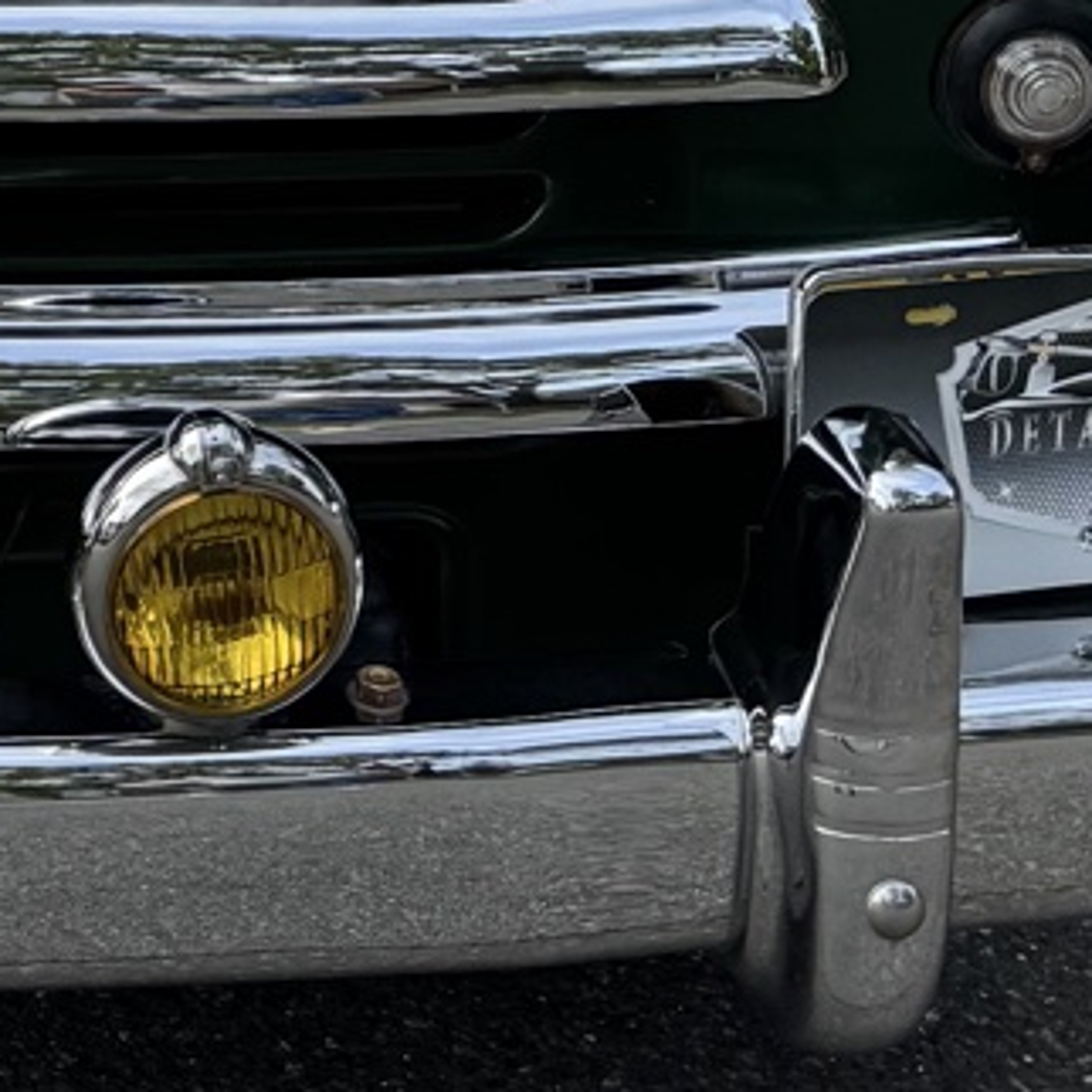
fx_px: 4140
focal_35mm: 116
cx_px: -468
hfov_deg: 14.2
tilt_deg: -6.9
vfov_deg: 12.7
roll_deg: +1.2
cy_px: -1231
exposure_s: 1/1366
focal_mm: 6.76
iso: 80
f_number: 1.78
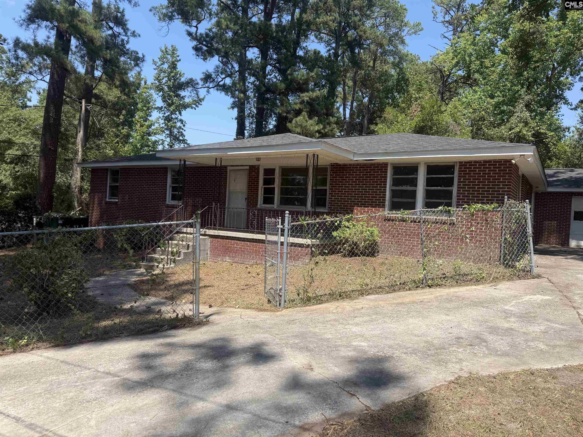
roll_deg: -2.9
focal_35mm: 24
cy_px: 218
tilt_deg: -0.7
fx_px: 404
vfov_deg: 56.8
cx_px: 292
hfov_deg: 71.6
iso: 80
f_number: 1.78
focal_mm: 6.76
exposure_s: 1/2232
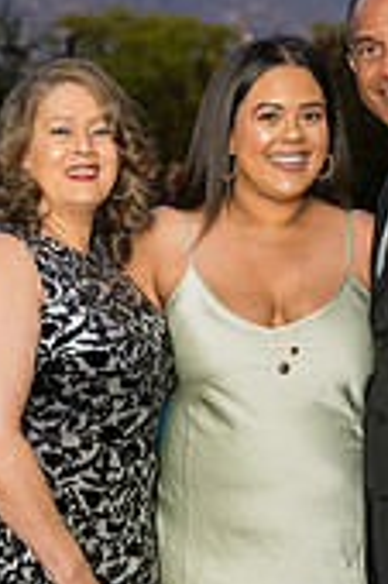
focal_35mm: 118
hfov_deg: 11.6
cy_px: 405
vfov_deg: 17.3
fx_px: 1911
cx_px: 223
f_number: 2.8
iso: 1600
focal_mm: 44.6
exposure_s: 1/160
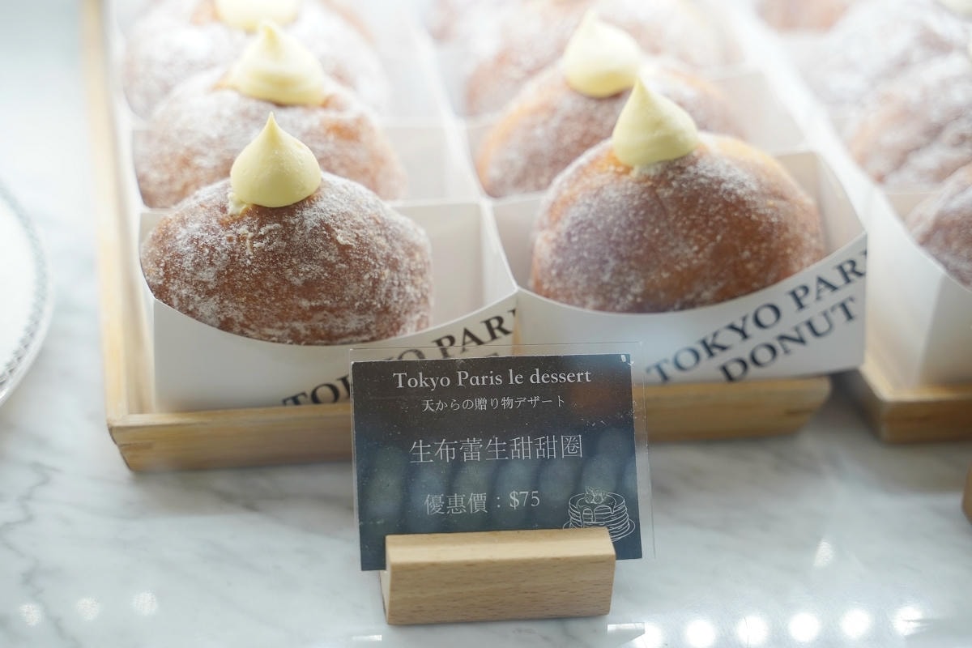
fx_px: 2025
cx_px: 486
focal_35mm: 75
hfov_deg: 27.0
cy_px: 324
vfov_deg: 18.2
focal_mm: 75
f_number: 4
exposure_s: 1/160
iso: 640
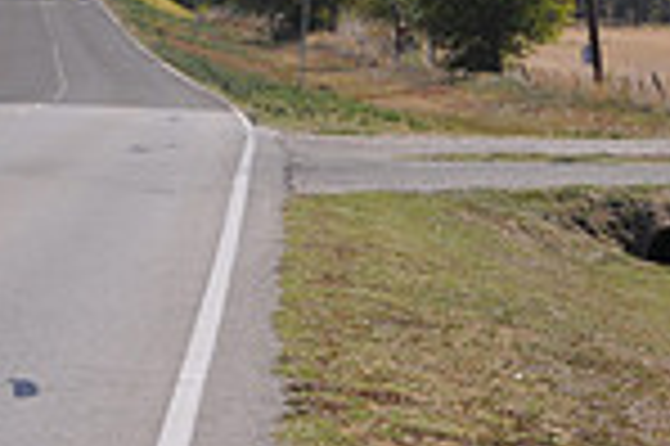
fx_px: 5633
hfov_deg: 6.6
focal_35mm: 303
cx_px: 1228
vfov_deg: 4.5
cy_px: 2
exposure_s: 1/320
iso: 200
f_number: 9
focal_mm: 52
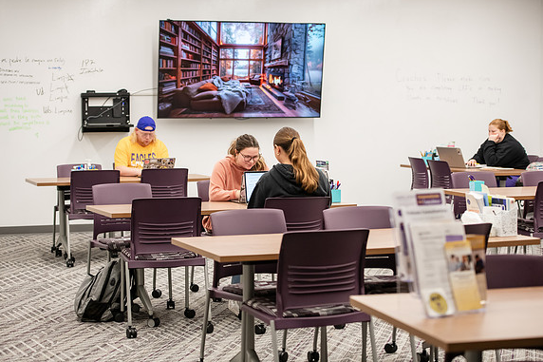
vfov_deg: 19.2
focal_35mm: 71
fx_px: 1071
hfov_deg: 28.5
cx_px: 274
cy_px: 181
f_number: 3.2
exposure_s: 1/200
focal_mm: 70
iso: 1250
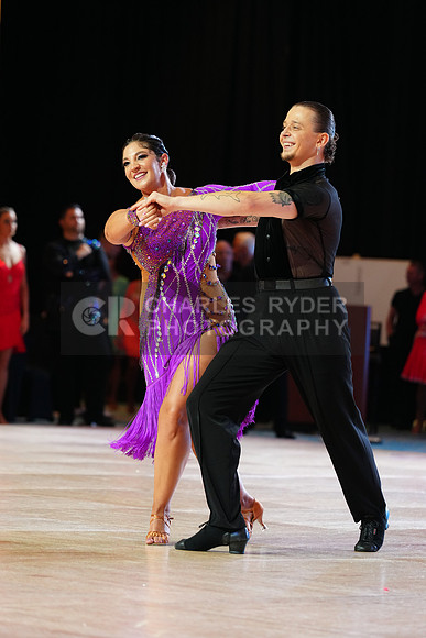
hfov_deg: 8.2
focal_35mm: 167
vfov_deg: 12.3
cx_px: 213
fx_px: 2962
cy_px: 319
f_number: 4
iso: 2500
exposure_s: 1/250
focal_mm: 167
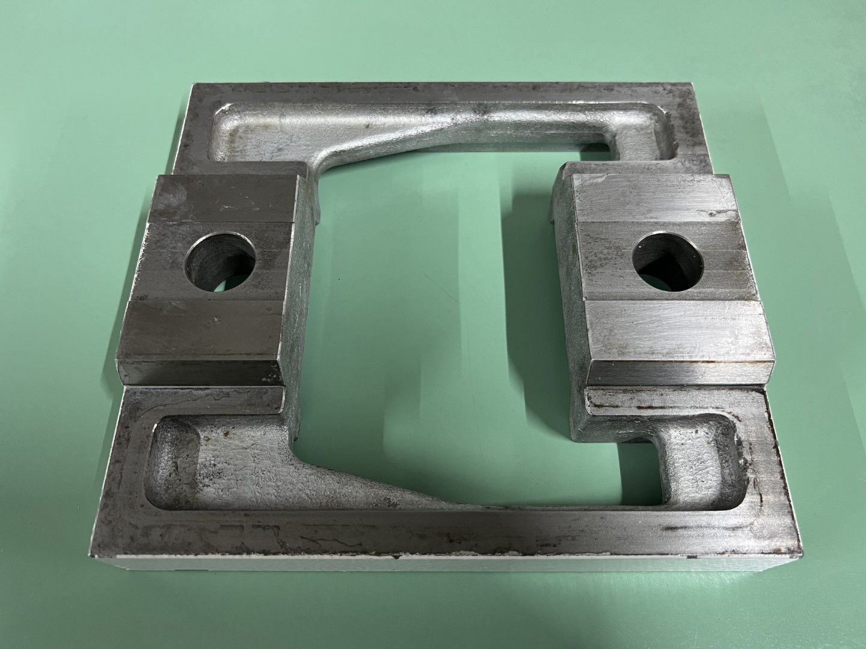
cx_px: 433
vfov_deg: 53.1
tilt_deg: -63.0
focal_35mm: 26
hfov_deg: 67.3
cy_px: 324
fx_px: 650
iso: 160
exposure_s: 1/50
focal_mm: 5.7
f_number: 1.5
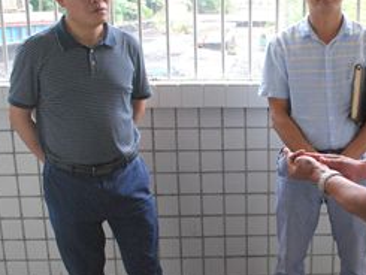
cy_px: 152
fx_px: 561
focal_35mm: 53
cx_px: 303
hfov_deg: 34.8
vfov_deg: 27.5
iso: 1600
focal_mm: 18
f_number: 6.3
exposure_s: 1/160
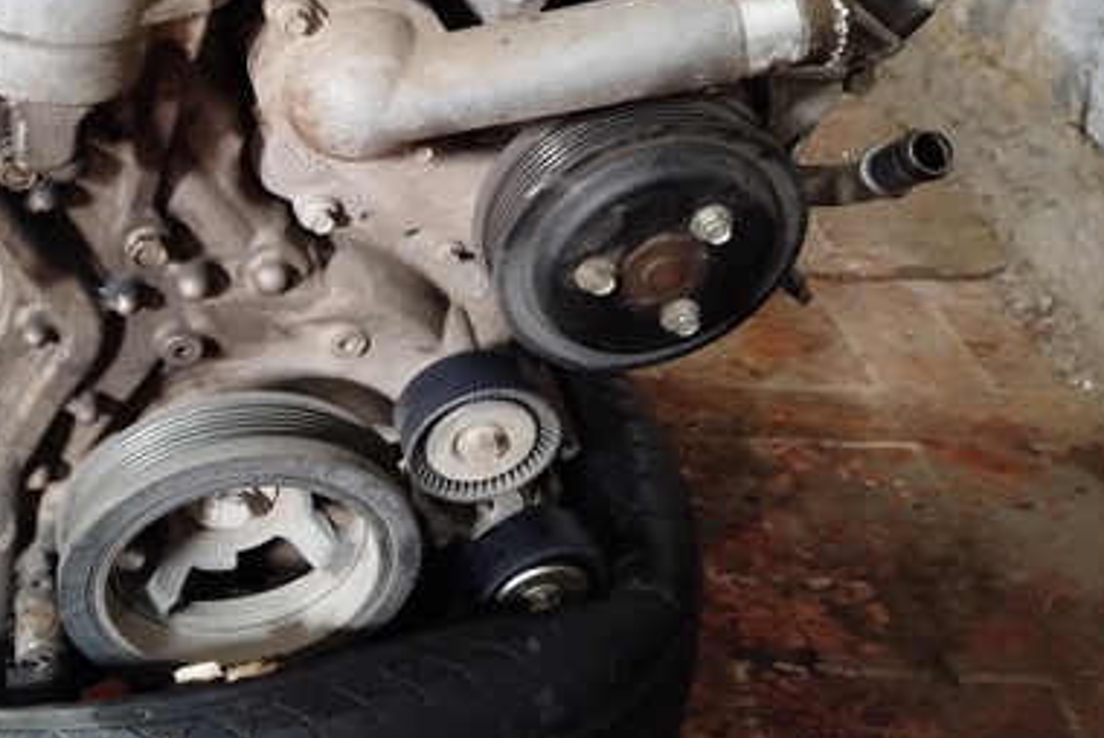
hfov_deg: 44.6
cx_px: 261
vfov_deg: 30.8
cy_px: 102
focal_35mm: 42
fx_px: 1289
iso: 500
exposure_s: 1/25
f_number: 1.7
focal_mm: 5.31
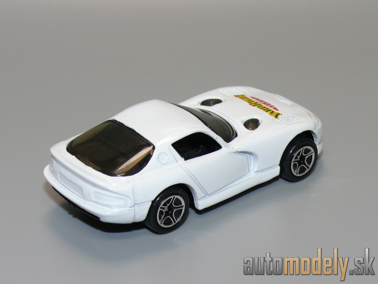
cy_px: 142
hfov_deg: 19.3
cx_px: 189
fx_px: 1114
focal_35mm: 102
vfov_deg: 14.5
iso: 100
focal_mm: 13.3
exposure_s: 1/30
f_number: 4
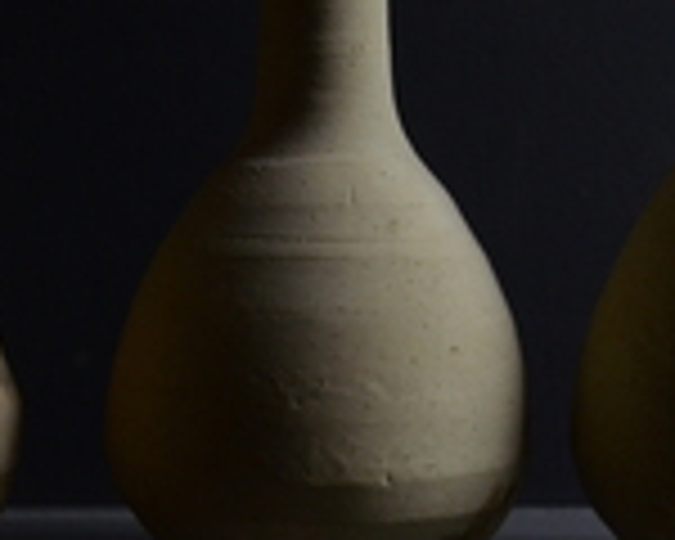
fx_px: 2545
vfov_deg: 12.1
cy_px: 187
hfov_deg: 15.1
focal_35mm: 127
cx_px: 320
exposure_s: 1/25
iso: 1000
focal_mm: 31
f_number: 4
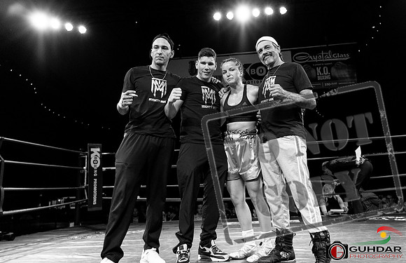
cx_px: 233
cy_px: 107
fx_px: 337
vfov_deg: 42.3
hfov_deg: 61.8
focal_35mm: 30
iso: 3200
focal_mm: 26
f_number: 4
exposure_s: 1/1000
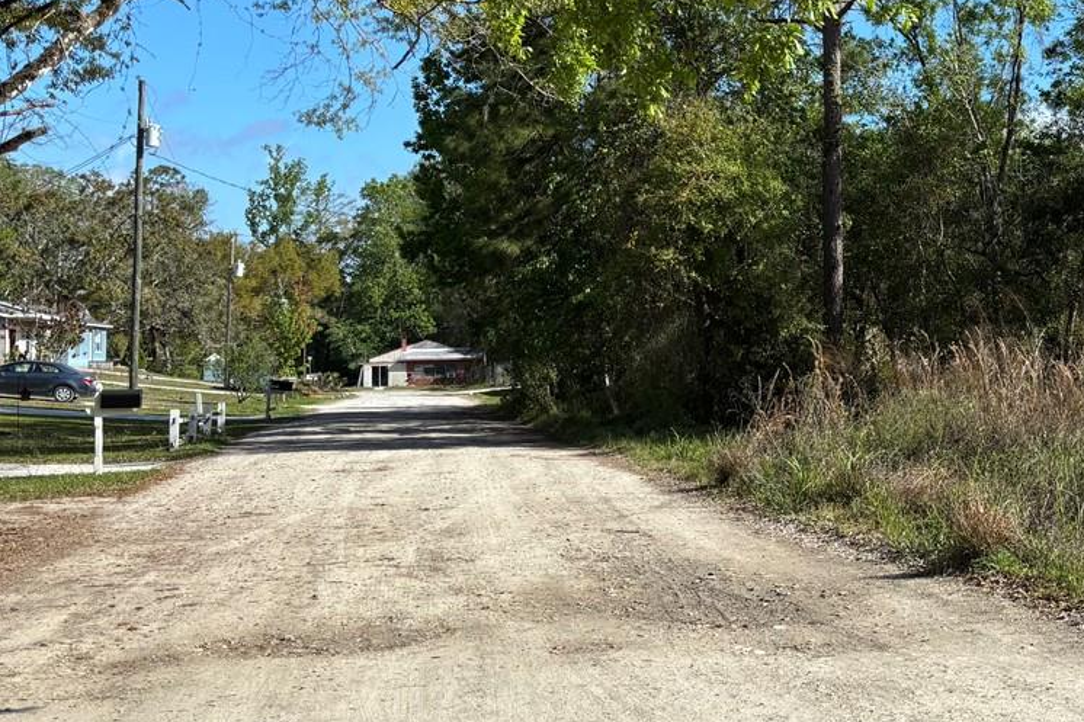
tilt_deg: +1.4
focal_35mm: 58
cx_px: 1091
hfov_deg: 31.8
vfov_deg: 23.3
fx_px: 1746
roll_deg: +1.2
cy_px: 260
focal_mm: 5.96
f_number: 1.6
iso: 50
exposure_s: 1/2513
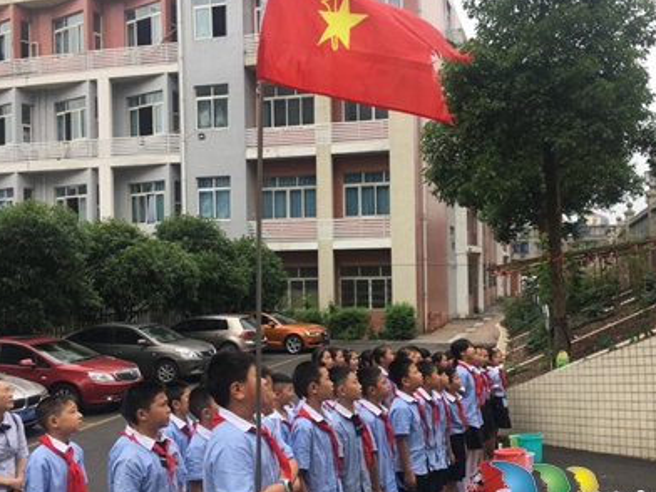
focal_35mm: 37
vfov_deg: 38.6
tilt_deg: +0.8
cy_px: 264
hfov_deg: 50.0
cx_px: 368
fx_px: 701
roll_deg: +0.8
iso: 25
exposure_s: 1/509
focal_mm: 4.15
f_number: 2.2
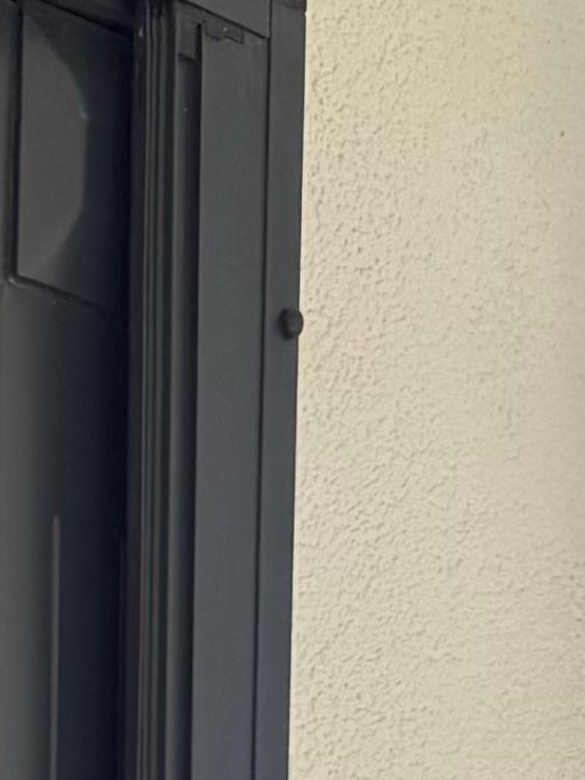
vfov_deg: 8.0
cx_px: -258
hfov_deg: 7.9
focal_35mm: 185
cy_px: 2824
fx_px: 4167
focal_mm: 6.76
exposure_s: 1/715
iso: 80
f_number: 1.78
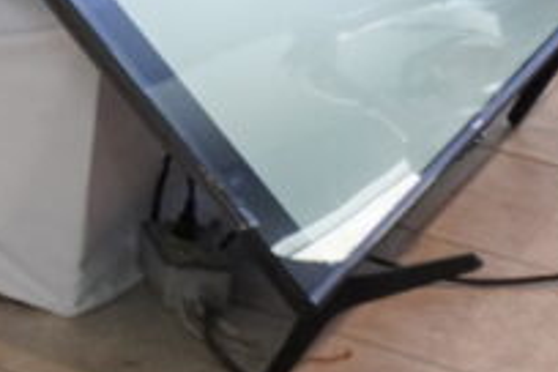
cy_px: -577
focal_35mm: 200
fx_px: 3100
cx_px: -867
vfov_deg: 6.5
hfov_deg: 9.1
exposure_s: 1/160
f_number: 4
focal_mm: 34
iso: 5000
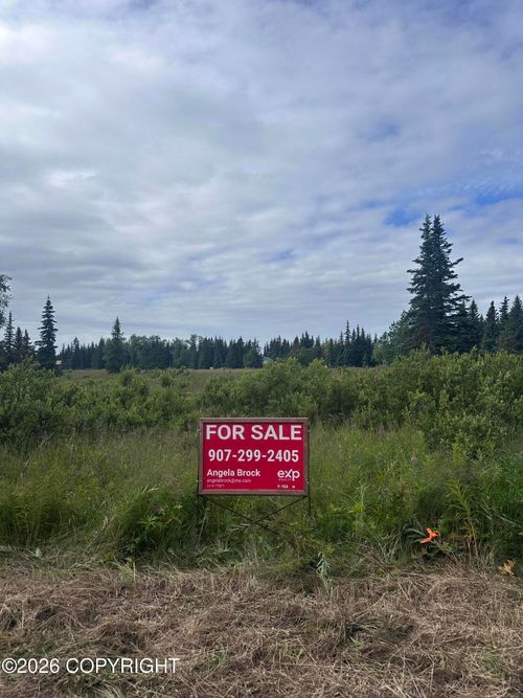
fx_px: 484
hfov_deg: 56.8
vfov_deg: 71.6
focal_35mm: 24
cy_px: 349
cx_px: 262
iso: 80
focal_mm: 6.86
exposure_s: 1/8929
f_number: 1.78
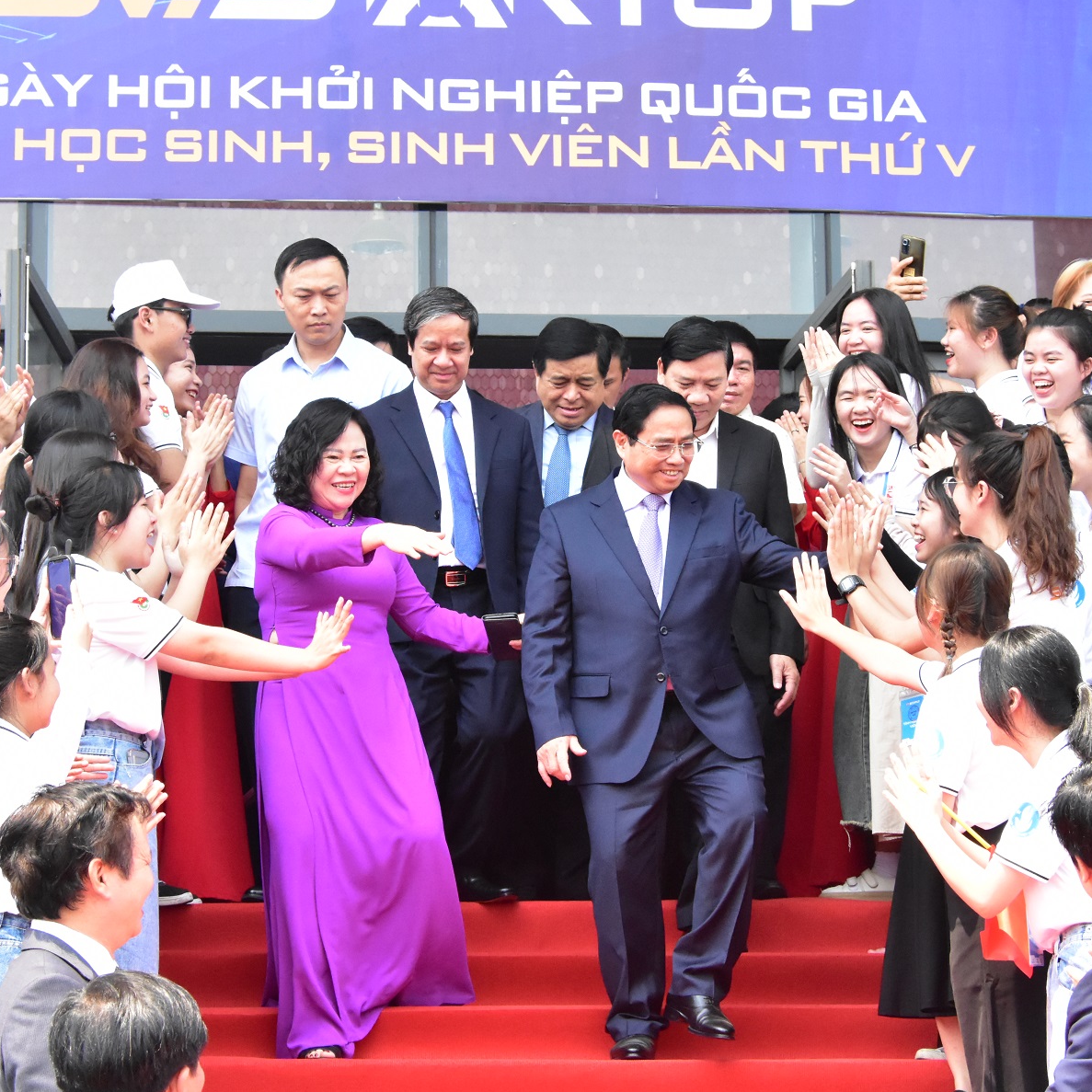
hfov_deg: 15.0
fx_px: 4140
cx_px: 547
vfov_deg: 15.0
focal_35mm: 116
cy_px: 543
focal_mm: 60
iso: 5000
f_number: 7.1
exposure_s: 1/1250
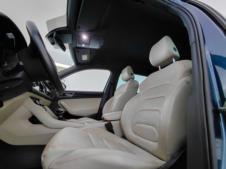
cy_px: 84
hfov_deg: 94.5
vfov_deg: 78.1
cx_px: 113
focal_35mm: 16
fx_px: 104
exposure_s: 1/40
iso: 200
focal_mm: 1.64
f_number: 2.2
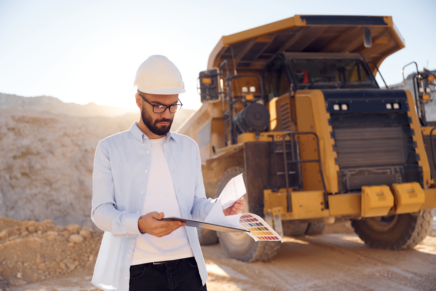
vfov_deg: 35.1
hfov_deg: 50.7
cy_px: 146
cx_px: 218
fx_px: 460
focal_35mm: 38
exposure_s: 1/4000
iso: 400
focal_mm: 38
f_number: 2.8
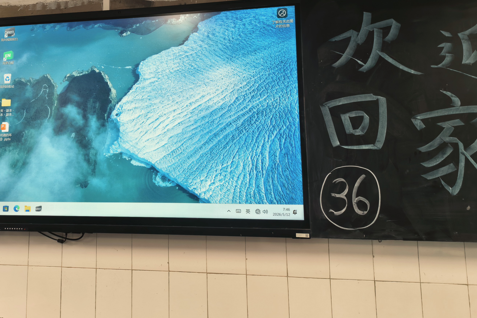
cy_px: 75
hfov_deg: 49.0
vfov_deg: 33.4
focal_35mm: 39
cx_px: 174
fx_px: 517
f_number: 2
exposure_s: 1/60
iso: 50
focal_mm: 6.98
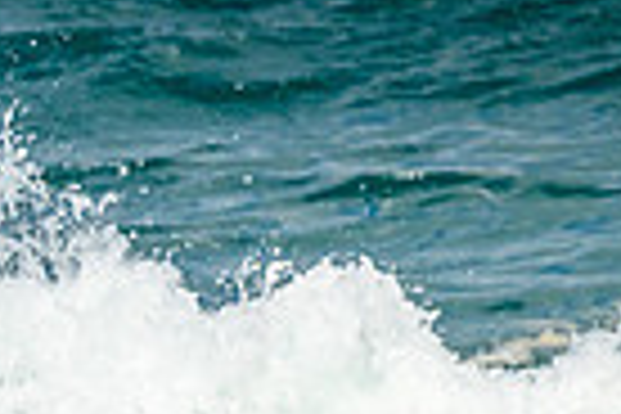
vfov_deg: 0.4
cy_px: 511
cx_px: -495
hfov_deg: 0.6
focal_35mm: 3367
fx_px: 58076
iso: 800
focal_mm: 800
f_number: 11
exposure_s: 1/2000
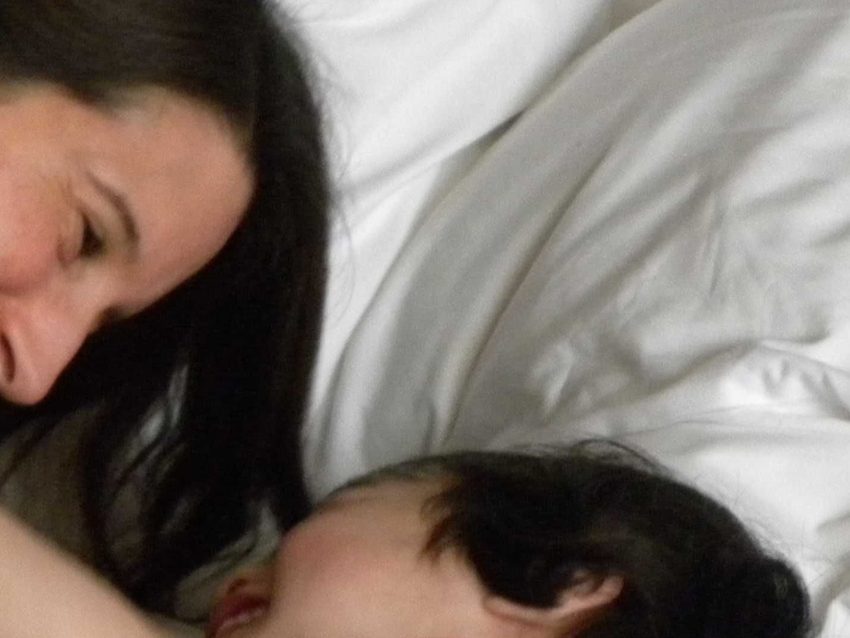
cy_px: 288
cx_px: -307
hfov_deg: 7.3
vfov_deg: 5.6
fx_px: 6556
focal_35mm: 267
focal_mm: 16.9
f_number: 4
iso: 400
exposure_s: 1/30
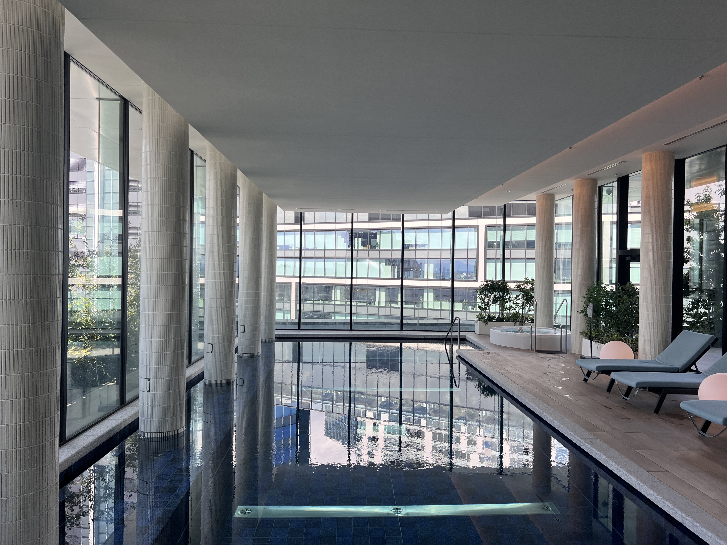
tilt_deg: +0.3
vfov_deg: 53.1
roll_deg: -0.4
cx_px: 364
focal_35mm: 26
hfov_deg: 67.3
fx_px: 546
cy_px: 272
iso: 64
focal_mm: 5.7
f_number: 1.5
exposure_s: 1/991
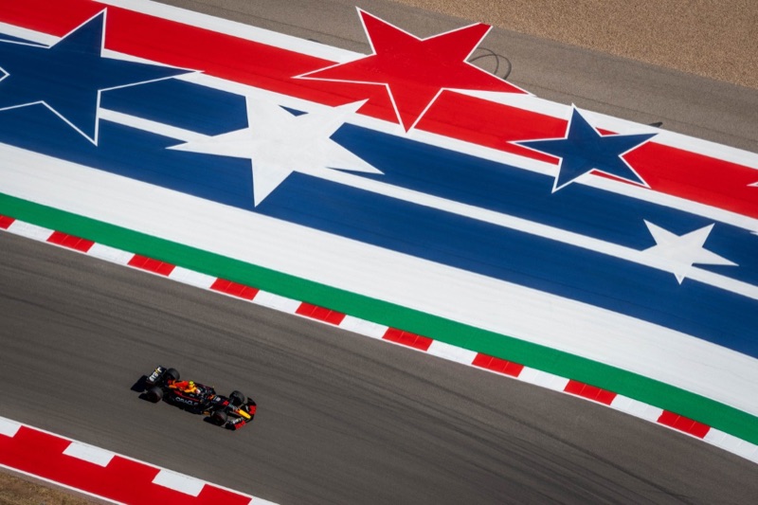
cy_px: 252
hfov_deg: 19.5
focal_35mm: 105
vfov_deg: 13.0
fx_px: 2210
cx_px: 379
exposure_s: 1/2500
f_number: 4.5
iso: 160
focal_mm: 70
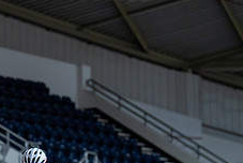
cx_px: -39
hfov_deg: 6.4
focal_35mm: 319
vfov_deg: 4.3
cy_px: 164
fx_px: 2156
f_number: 2.8
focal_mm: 125
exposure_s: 1/800
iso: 3200
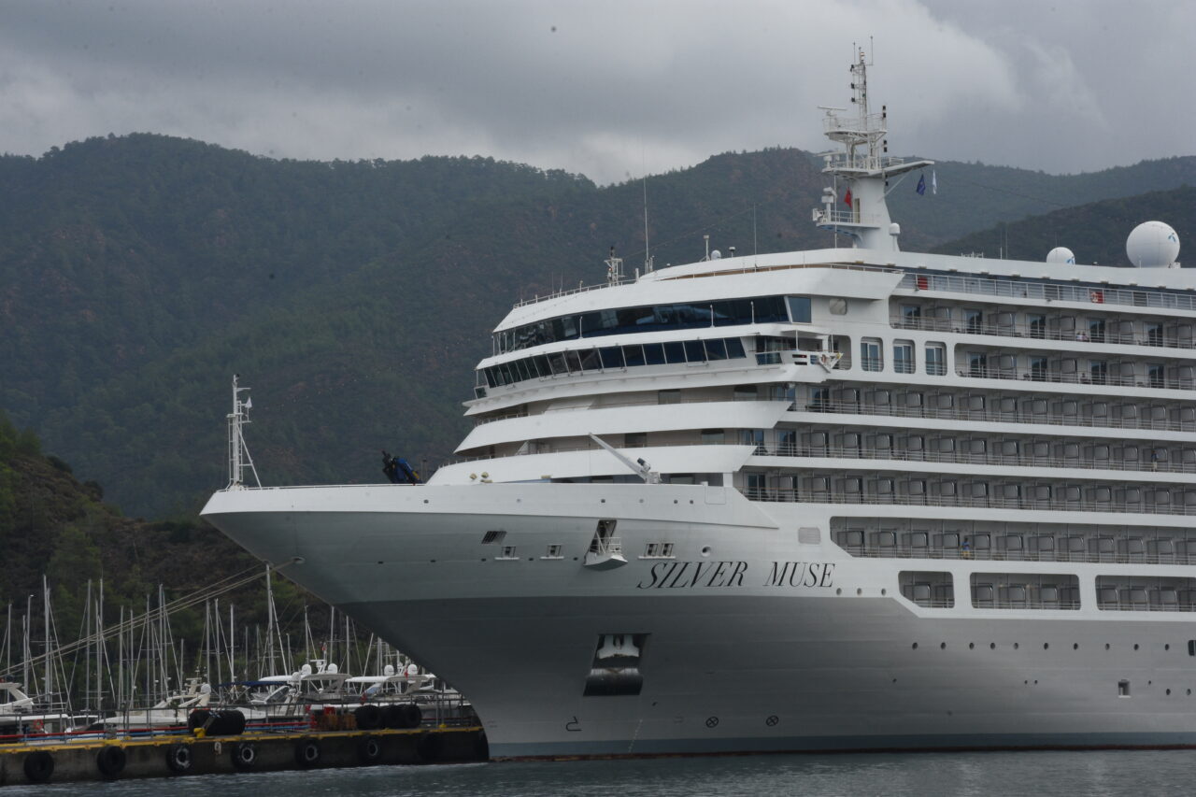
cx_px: 598
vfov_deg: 12.2
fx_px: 3737
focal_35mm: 112
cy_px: 398
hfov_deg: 18.2
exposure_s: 1/125
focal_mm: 75
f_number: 22
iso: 400
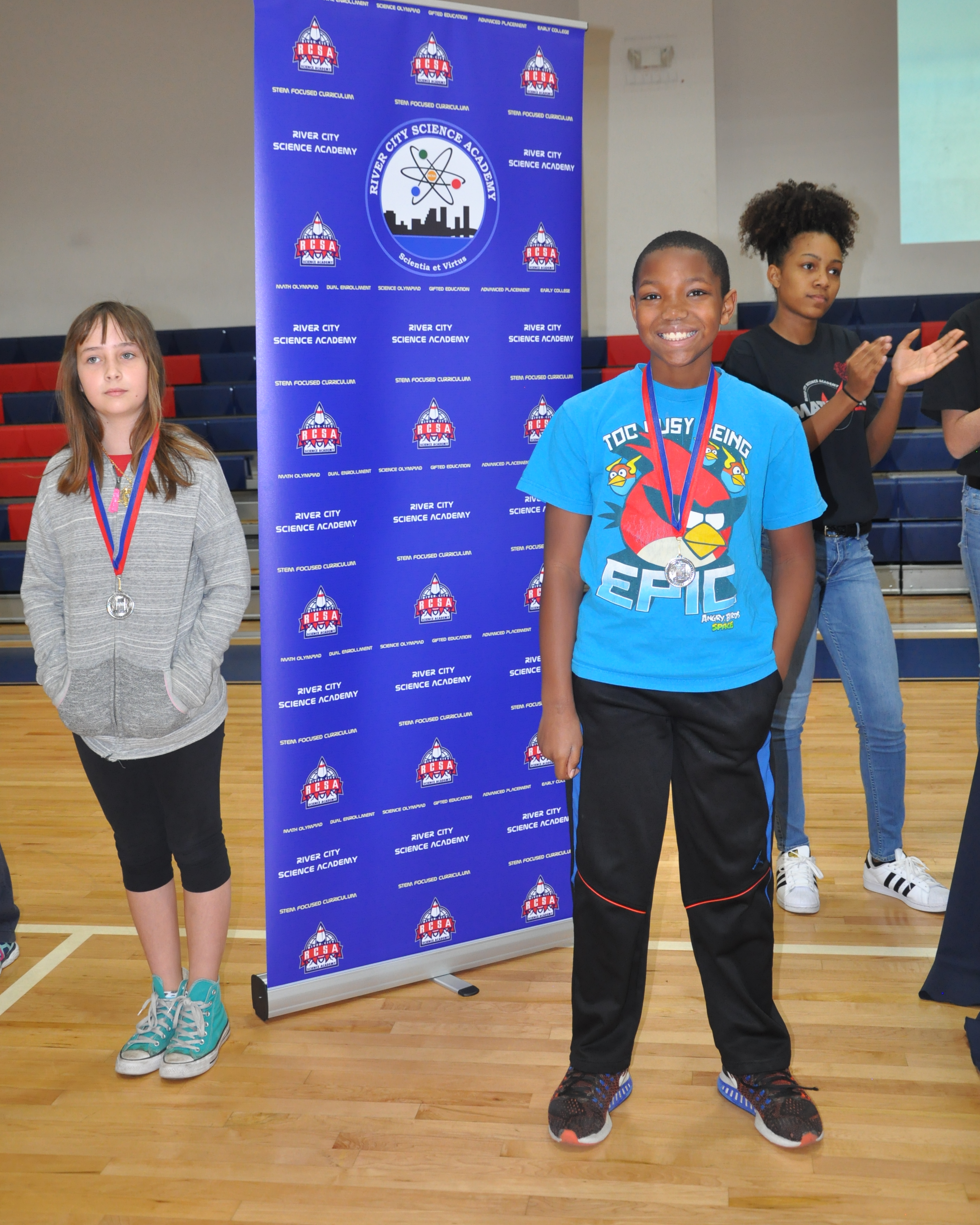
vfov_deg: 43.1
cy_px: 504
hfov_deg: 35.2
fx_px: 1543
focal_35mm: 43
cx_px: 491
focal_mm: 25
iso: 800
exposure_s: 1/60
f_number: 4
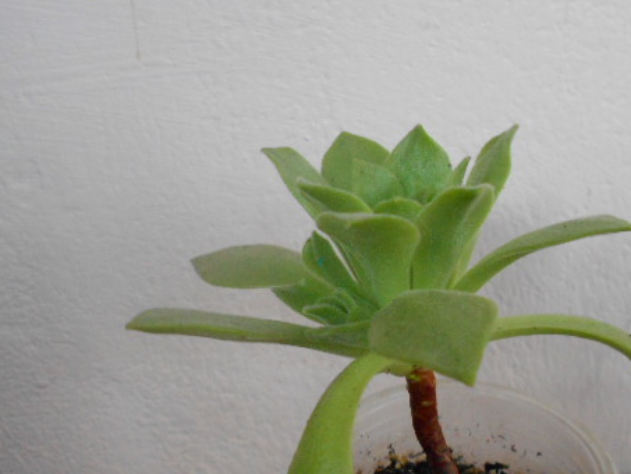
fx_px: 748
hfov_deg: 45.5
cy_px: 318
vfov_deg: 34.8
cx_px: 375
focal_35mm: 41
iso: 500
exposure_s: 1/125
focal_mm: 5.3
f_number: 3.4
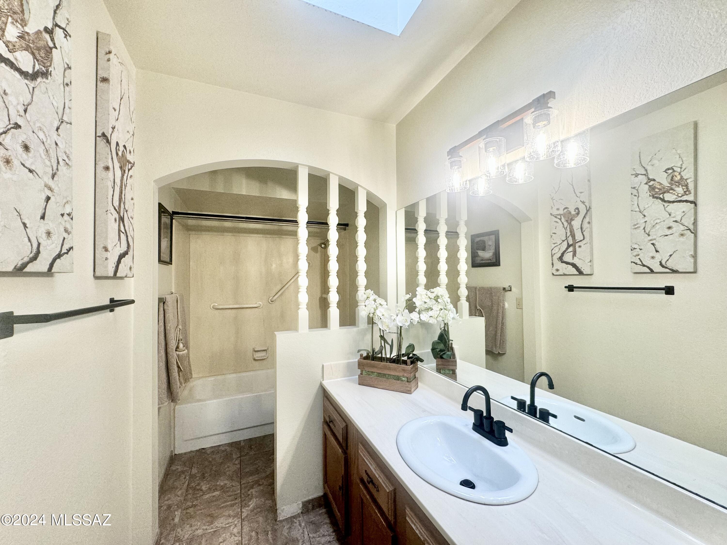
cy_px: 272
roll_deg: +0.3
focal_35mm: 14
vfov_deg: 85.7
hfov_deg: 102.1
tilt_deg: +0.8
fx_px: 294
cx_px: 364
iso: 160
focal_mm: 2.22
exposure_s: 1/120
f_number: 2.2
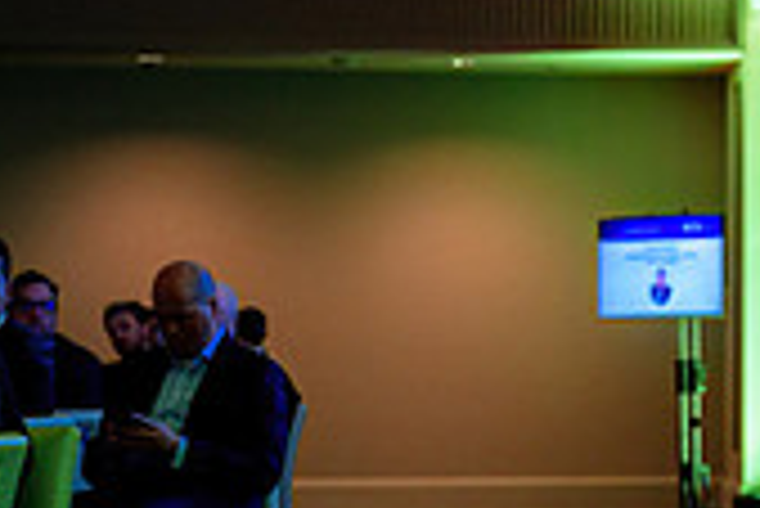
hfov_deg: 10.7
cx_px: 1098
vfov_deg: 7.4
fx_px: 3909
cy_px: 168
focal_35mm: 185
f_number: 3.5
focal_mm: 48
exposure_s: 1/60
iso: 1000
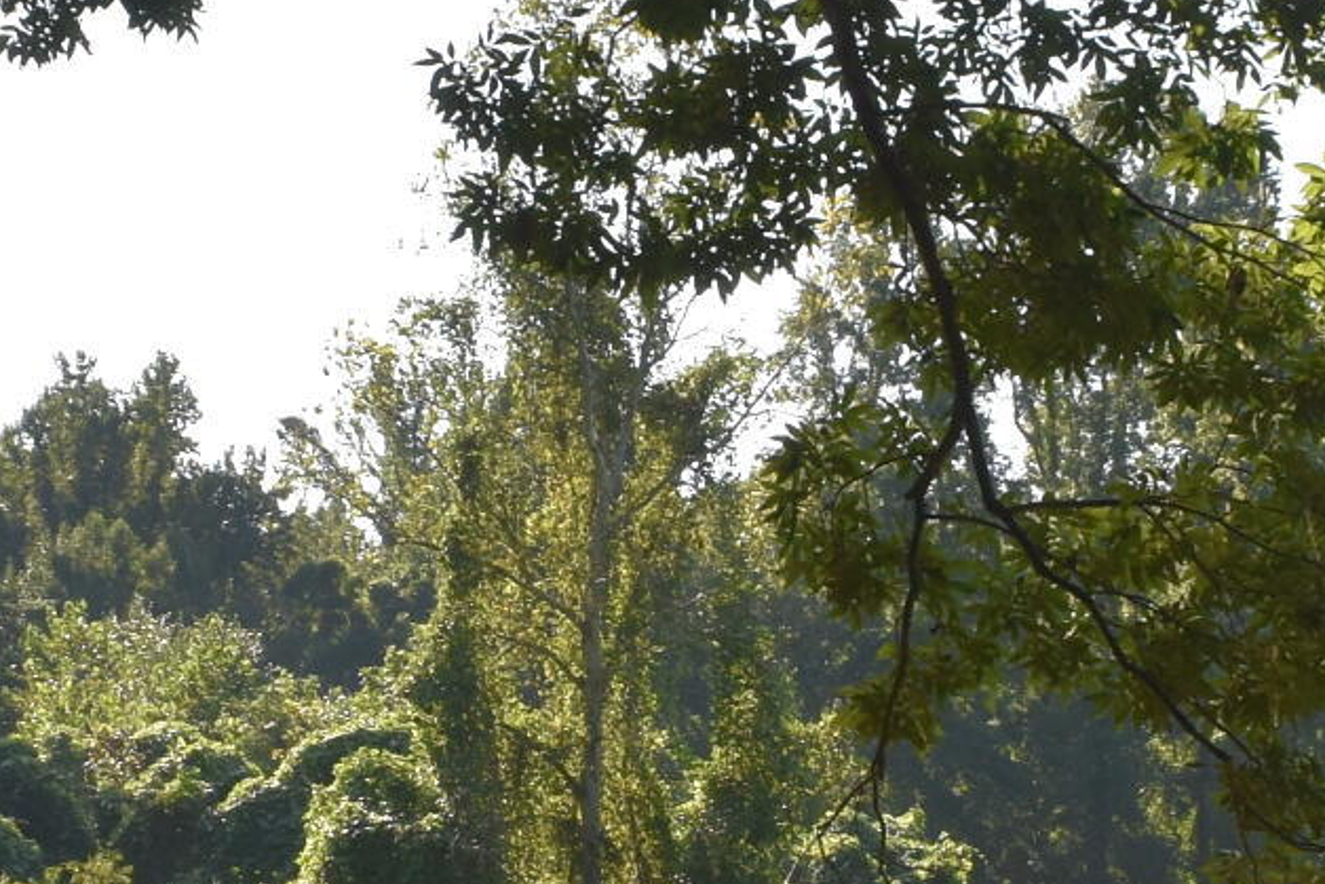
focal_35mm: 129
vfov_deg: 10.5
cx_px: 732
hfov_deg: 15.9
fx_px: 4749
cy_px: 1068
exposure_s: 1/250
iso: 200
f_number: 8
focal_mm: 18
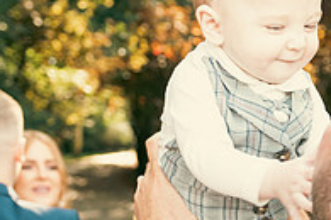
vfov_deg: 14.3
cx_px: 251
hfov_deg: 21.3
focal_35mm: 95
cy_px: 175
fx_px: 873
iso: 250
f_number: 3.5
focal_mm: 32
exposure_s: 1/160
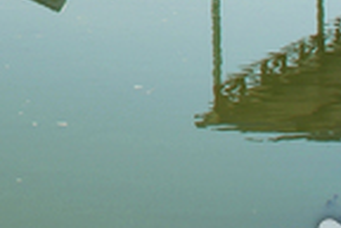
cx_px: -120
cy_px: -214
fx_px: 1383
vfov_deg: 8.9
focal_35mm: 146
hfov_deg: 13.5
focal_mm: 20
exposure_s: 1/180
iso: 100
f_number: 9.5
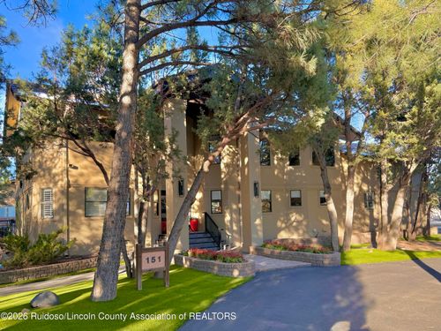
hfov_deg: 71.6
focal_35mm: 24
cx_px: 220
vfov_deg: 56.8
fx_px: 306
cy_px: 166
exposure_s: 1/355
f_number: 1.78
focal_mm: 6.76
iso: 100
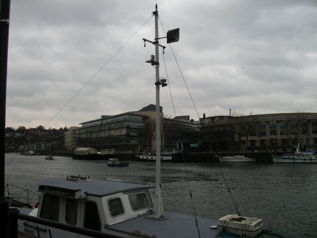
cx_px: 158
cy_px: 119
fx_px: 330
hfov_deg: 51.4
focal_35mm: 36
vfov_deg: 39.7
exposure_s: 1/320
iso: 64
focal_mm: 6.3
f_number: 2.8
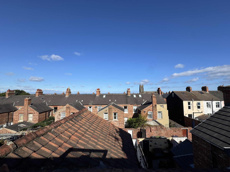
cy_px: 86
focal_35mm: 14
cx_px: 115
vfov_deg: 85.7
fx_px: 93
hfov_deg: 102.1
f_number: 2.2
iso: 50
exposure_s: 1/2985
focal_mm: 2.22
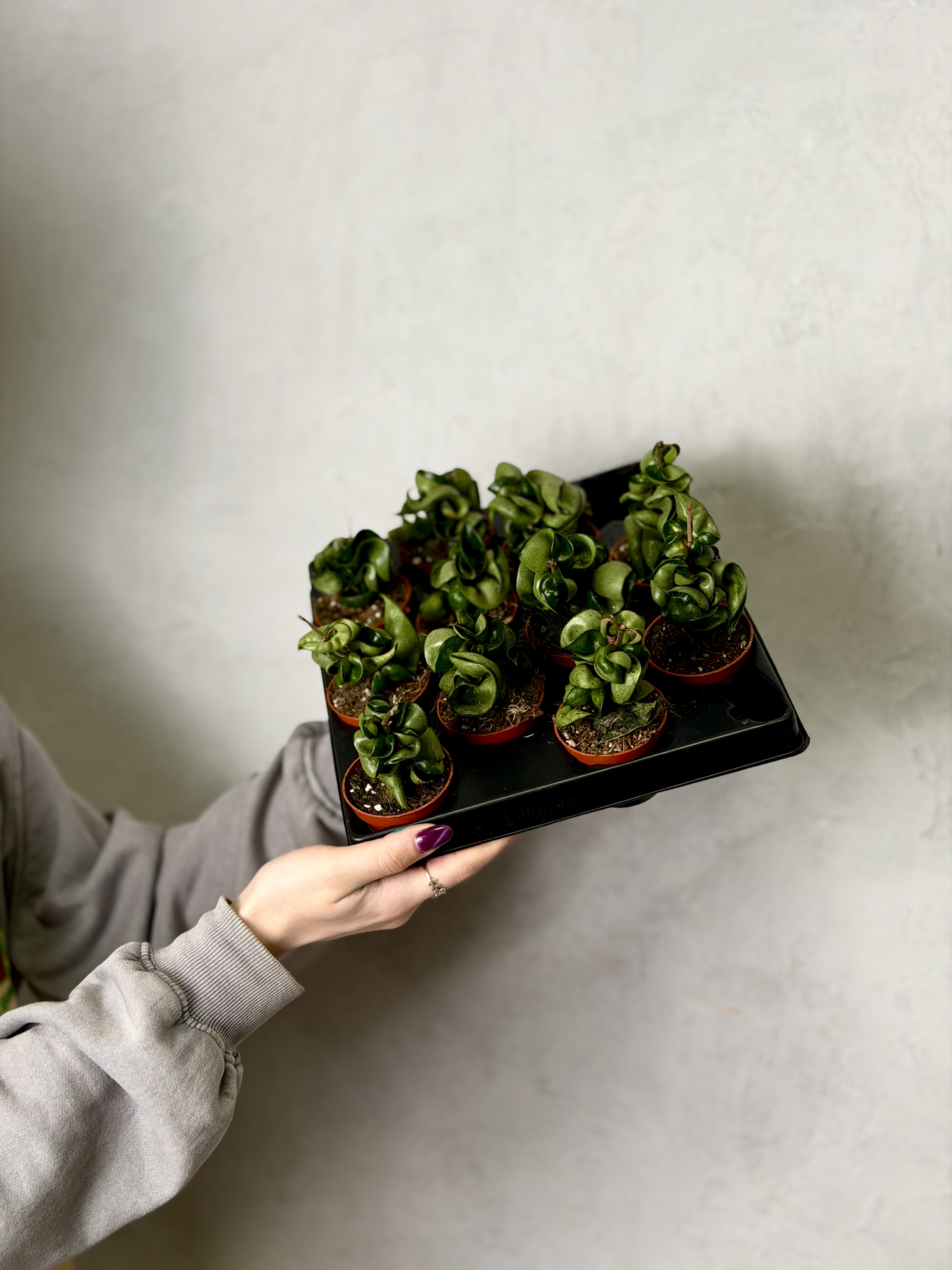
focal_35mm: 48
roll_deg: -0.9
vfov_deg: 39.7
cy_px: 635
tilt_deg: -8.1
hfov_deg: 30.3
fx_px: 1760
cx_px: 476
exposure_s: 1/263
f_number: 1.78
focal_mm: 6.76
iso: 64
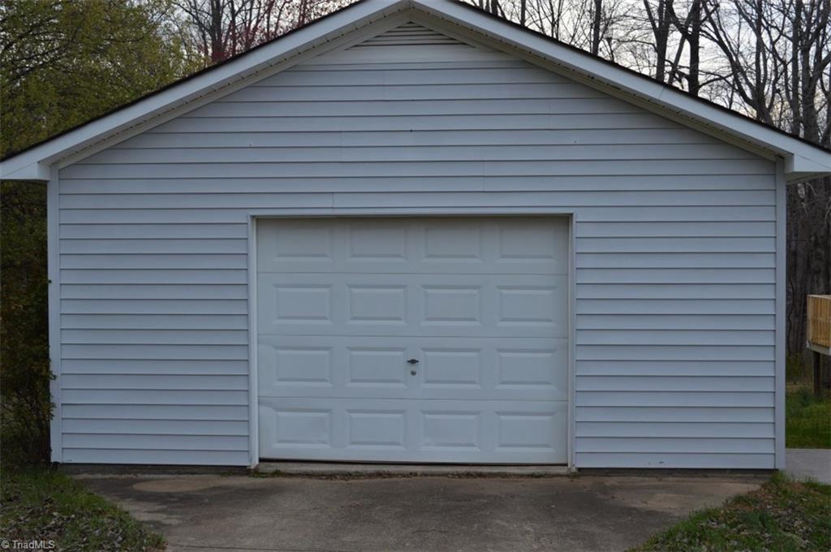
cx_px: 416
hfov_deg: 43.7
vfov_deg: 29.8
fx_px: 1037
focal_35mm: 45
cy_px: 276
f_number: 8
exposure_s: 1/250
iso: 400
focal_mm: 30
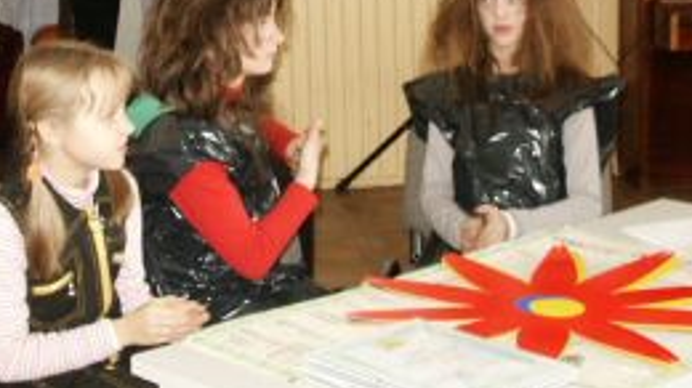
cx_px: 277
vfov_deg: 13.5
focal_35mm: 88
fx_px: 1614
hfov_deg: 24.2
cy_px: -16
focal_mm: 7.18
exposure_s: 1/45
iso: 200
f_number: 3
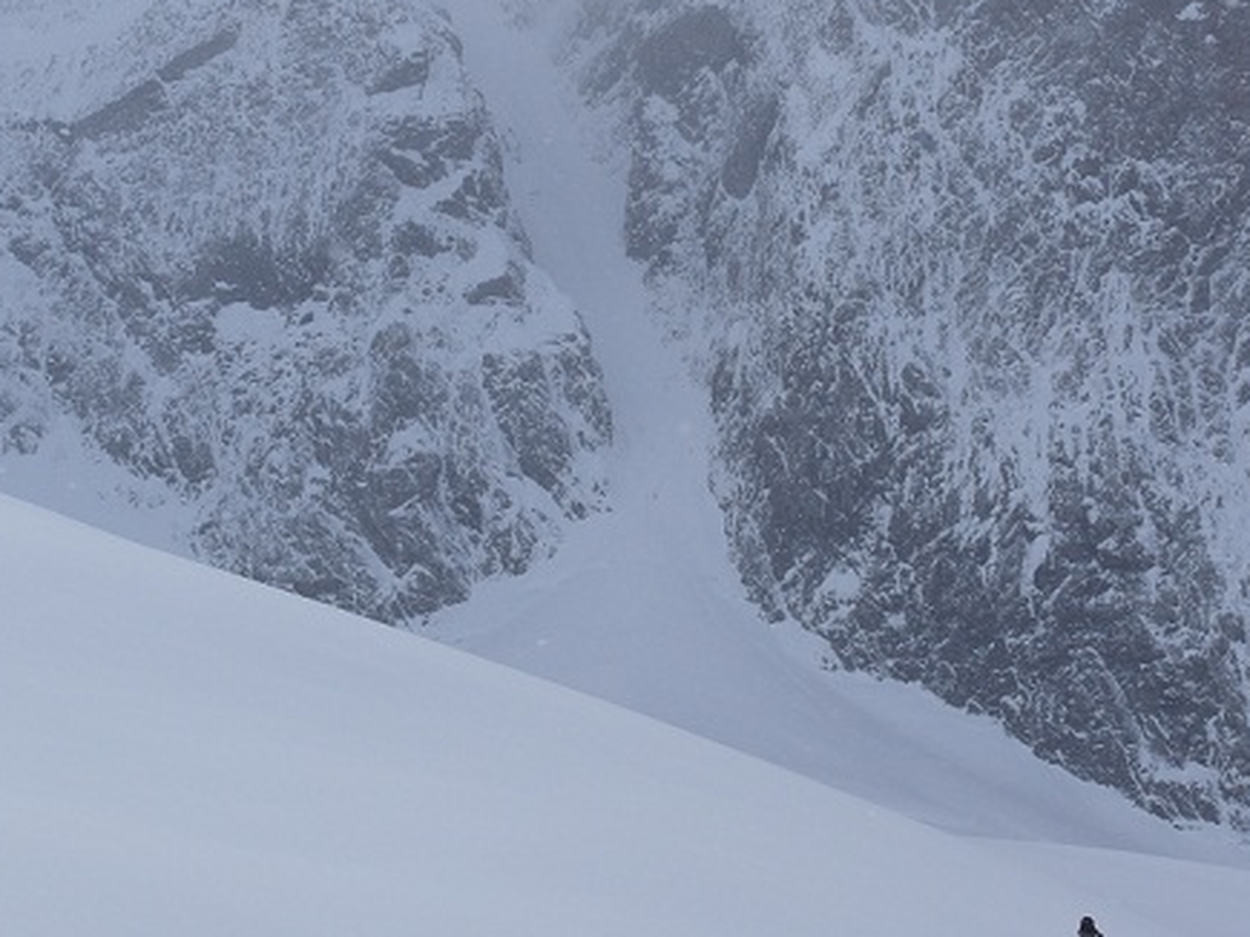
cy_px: 231
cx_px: 786
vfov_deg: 18.8
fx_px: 2816
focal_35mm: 78
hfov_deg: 25.0
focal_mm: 30
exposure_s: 1/500
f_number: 8
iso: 100
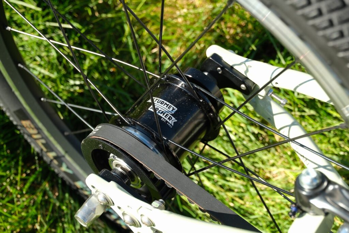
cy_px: 116
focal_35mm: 45
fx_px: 436
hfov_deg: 43.6
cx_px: 174
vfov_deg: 29.9
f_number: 5
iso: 125
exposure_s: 1/180
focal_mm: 30
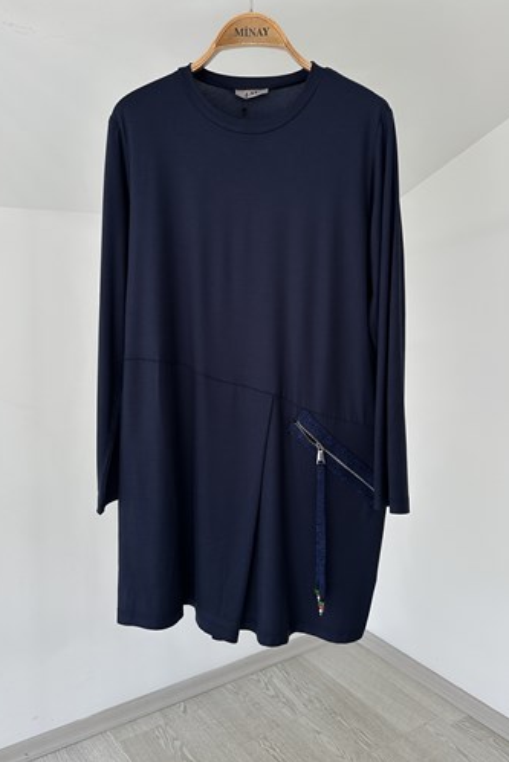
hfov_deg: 49.6
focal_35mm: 26
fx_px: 551
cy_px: 382
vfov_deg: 69.4
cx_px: 264
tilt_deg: -3.9
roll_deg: -0.7
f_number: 1.78
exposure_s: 1/100
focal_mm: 6.86
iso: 64
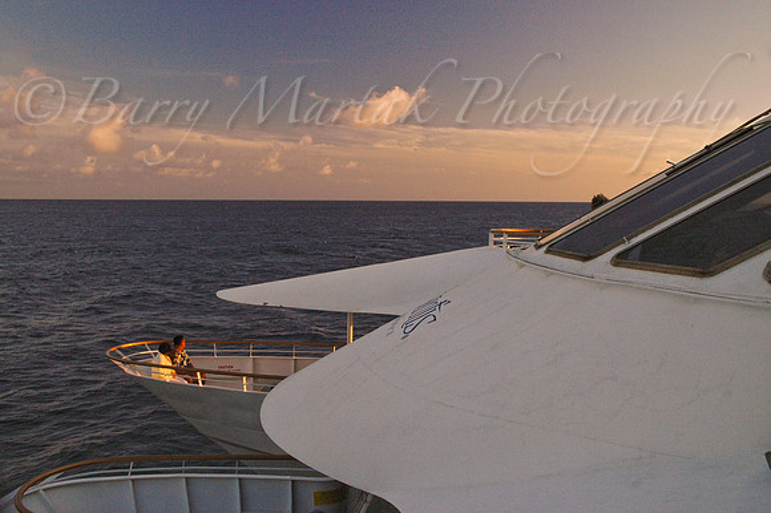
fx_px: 771
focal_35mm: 36
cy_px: 256
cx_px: 386
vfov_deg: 36.8
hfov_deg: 53.2
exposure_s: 1/200
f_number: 7.1
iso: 800
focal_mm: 24
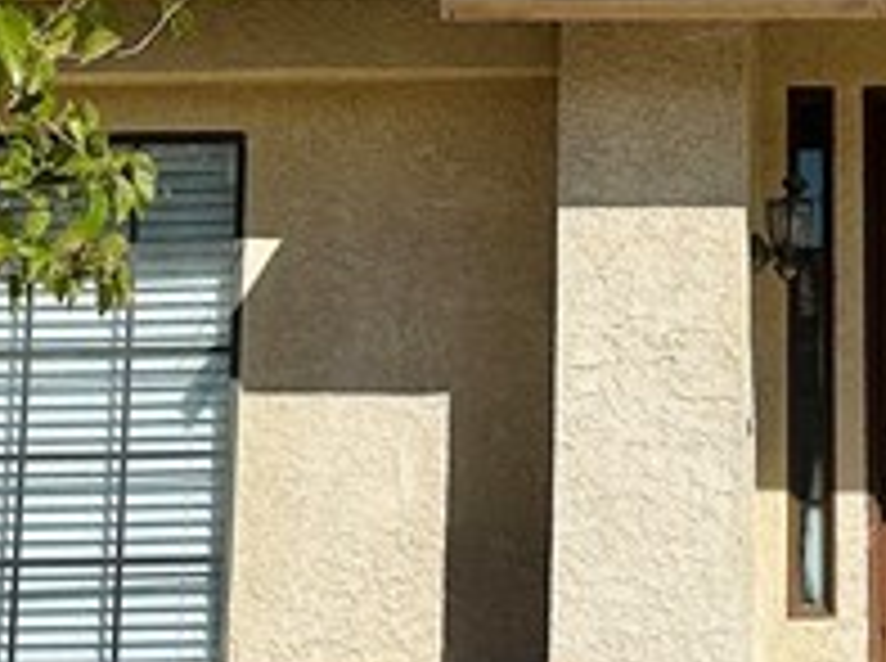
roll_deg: +0.4
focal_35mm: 125
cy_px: -153
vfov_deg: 11.6
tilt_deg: +11.7
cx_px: 742
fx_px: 3194
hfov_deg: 15.7
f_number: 1.78
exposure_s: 1/10753
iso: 80
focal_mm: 6.86
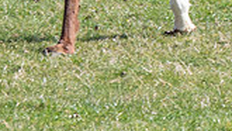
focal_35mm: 839
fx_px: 5164
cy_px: -242
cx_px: 42
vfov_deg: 1.4
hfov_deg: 2.6
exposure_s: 1/800
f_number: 5
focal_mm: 89
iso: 200
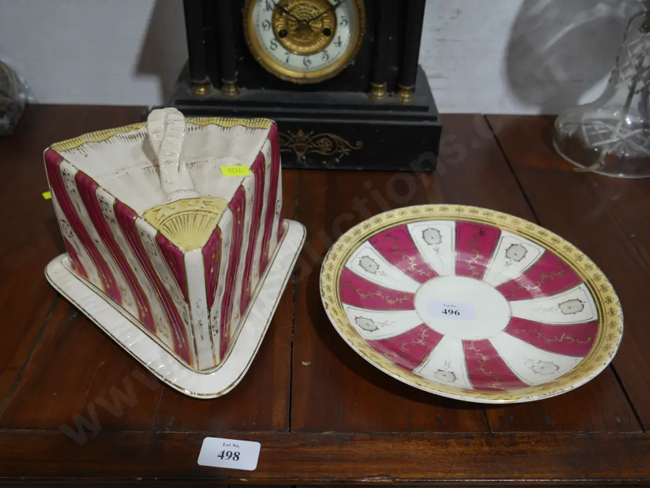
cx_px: 325
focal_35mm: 34
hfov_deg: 53.9
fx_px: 639
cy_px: 244
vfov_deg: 41.8
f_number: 4
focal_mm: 17
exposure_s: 1/60
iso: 250
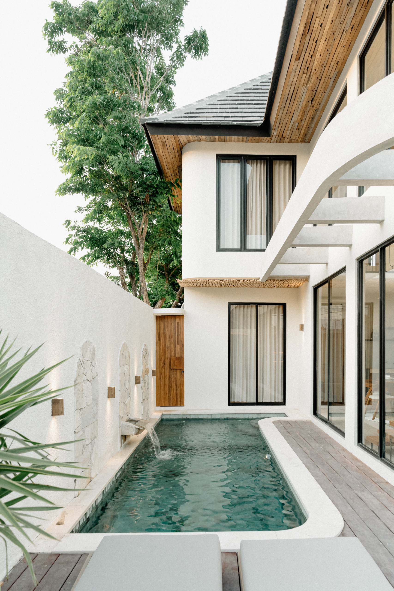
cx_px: 197
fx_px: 378
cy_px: 296
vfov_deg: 76.1
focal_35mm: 23
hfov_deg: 55.1
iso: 800
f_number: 4
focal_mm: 23
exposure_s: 1/250
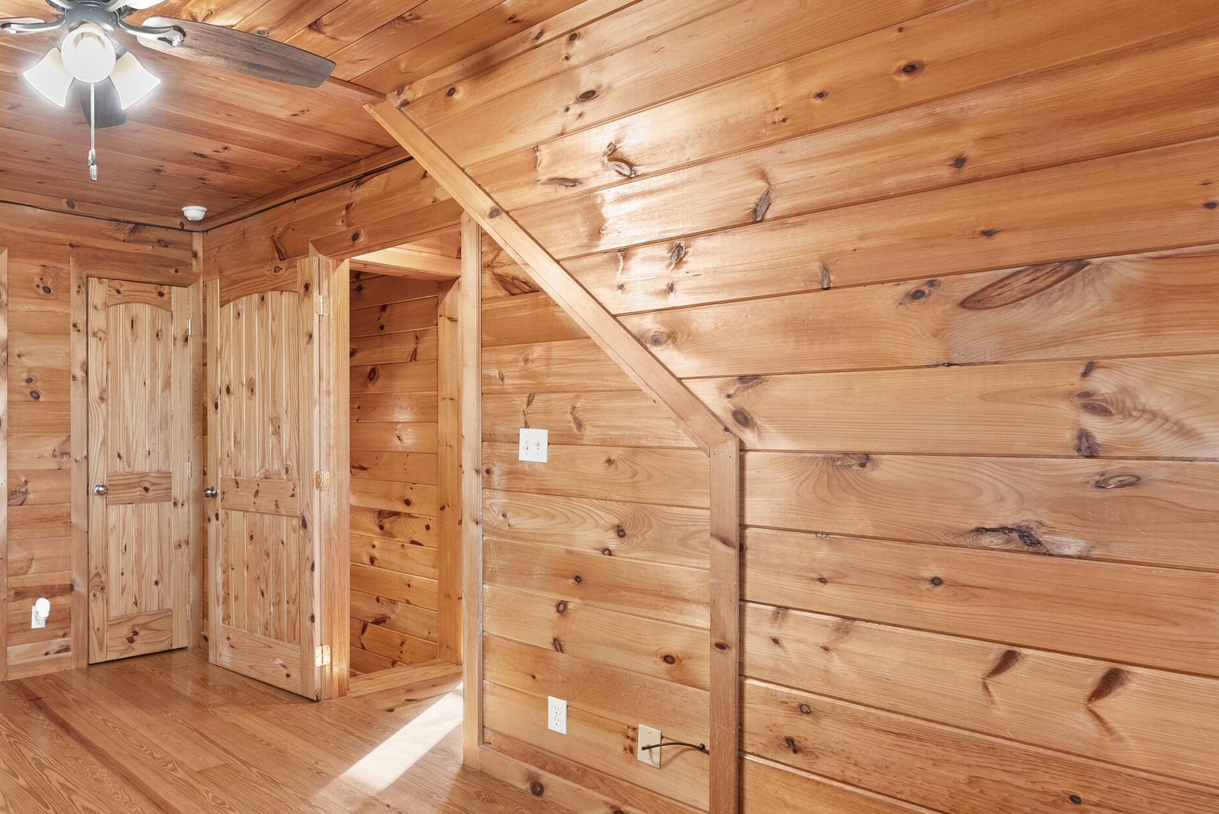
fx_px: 779
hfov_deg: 68.9
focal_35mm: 23
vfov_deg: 55.2
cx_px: 248
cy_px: 398
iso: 800
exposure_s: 1/4
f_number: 7.1
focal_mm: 14
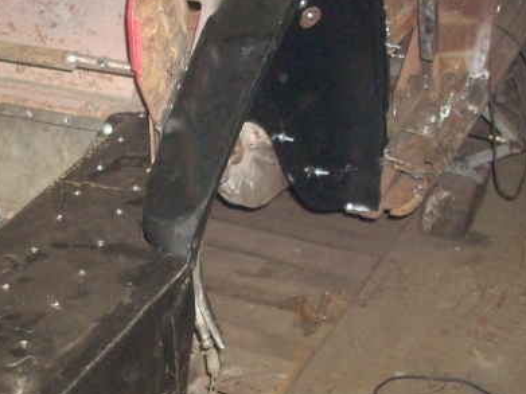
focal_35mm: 71
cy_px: 253
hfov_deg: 27.1
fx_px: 1079
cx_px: 152
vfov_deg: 20.7
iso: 400
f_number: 2.8
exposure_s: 1/60
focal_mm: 6.2
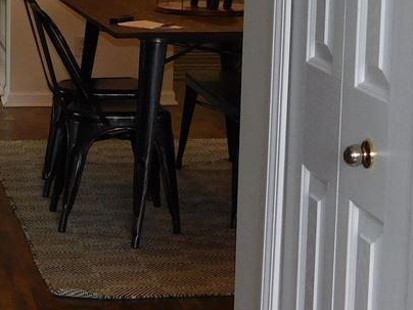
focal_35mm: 114
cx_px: 48
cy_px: 47
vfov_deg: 12.9
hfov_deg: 17.0
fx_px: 1360
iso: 200
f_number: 3.5
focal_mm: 6.3
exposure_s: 1/30
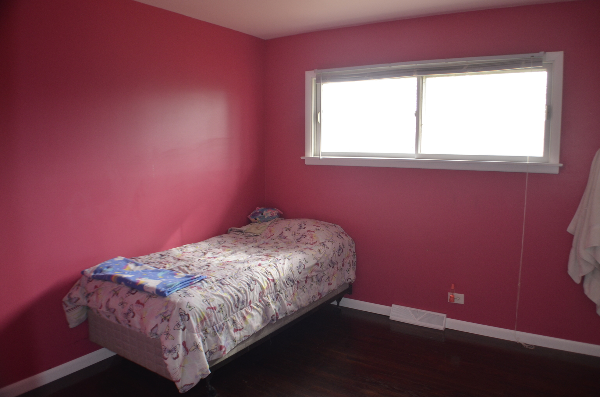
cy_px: 198
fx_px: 549
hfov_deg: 57.3
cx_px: 300
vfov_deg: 39.8
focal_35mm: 33
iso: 560
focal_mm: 22
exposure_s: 1/60
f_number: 4
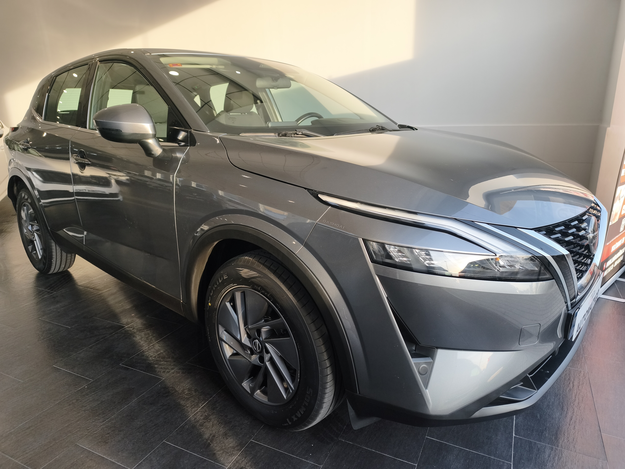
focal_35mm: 23
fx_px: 415
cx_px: 312
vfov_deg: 58.9
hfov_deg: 73.9
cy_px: 234
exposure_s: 1/266
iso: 50
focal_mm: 6.45
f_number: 1.62
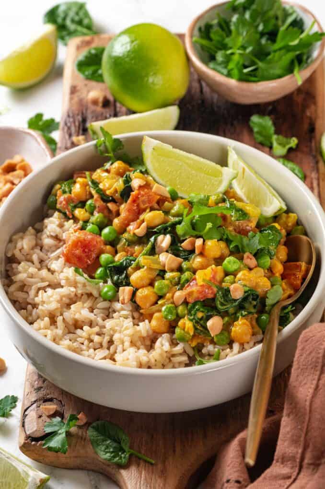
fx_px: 1425
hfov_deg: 13.0
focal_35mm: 105
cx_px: 162
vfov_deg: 19.5
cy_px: 244
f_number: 14
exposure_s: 1/125
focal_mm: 105
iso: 100
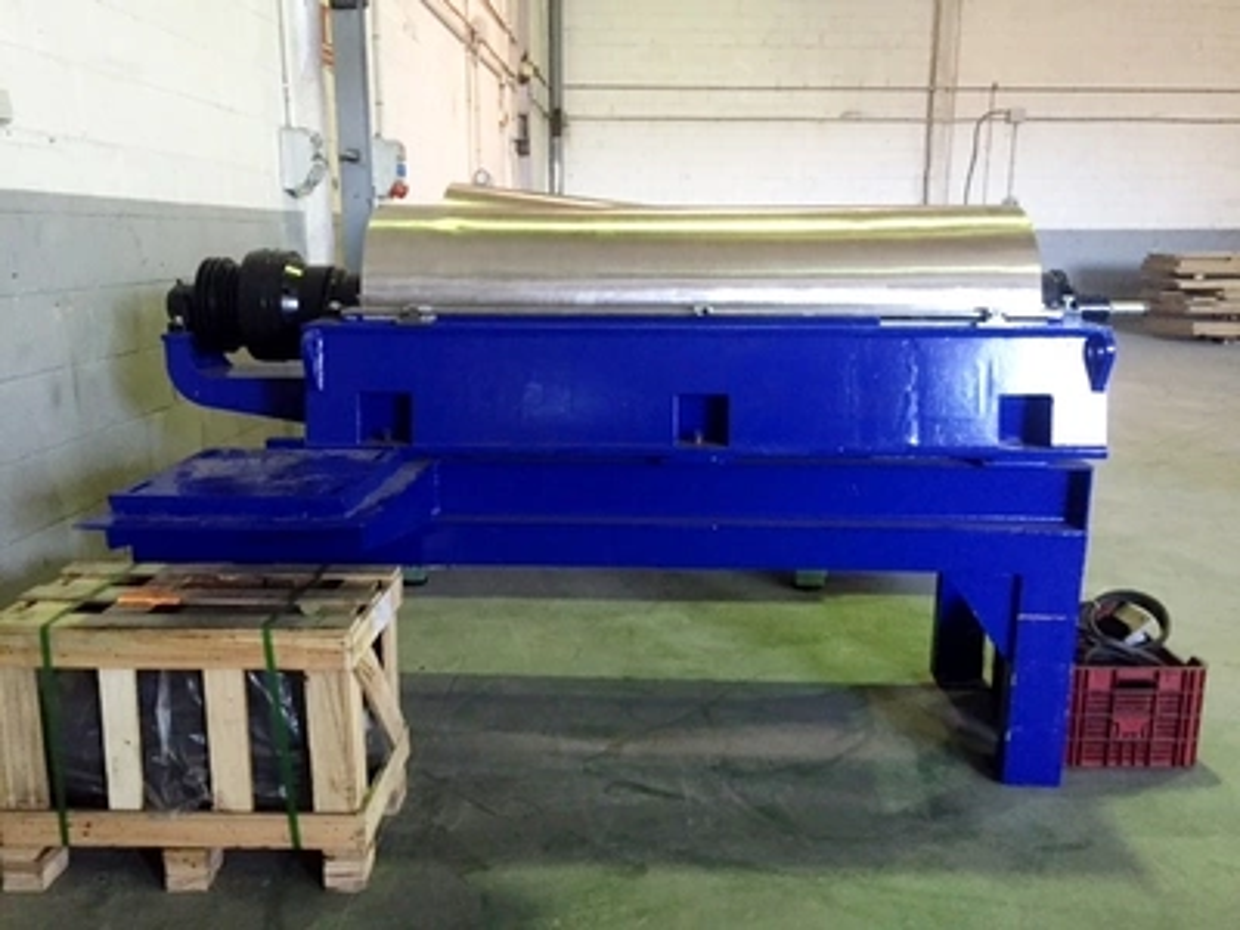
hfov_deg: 61.7
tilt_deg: -12.2
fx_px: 1039
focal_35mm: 29
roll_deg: -0.9
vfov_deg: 48.2
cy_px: 465
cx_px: 620
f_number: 2.2
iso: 320
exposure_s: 1/33
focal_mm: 4.15
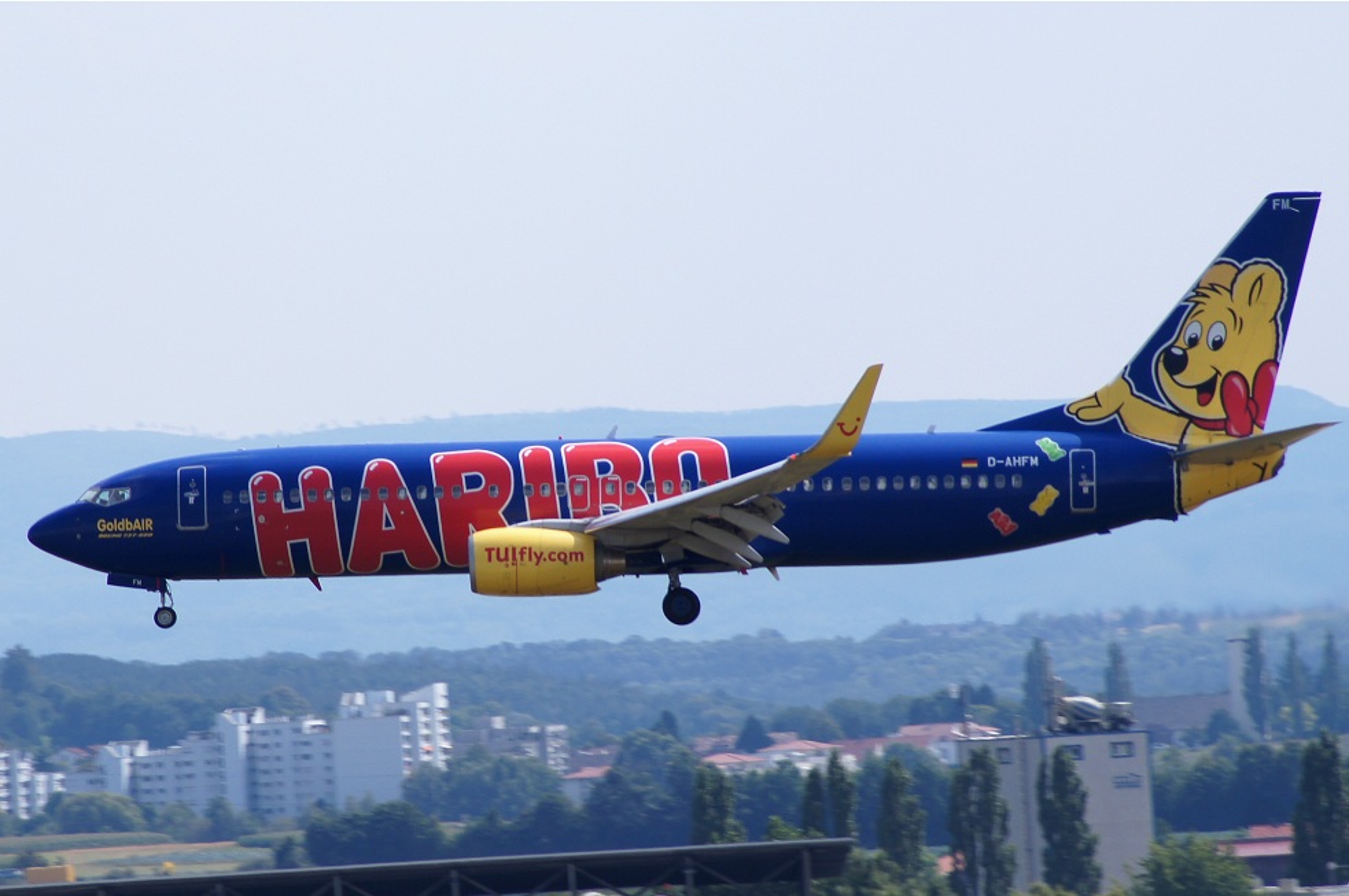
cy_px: 448
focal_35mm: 300
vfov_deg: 4.6
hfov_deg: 6.9
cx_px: 674
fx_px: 11228
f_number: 9
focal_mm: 200
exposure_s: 1/400
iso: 100
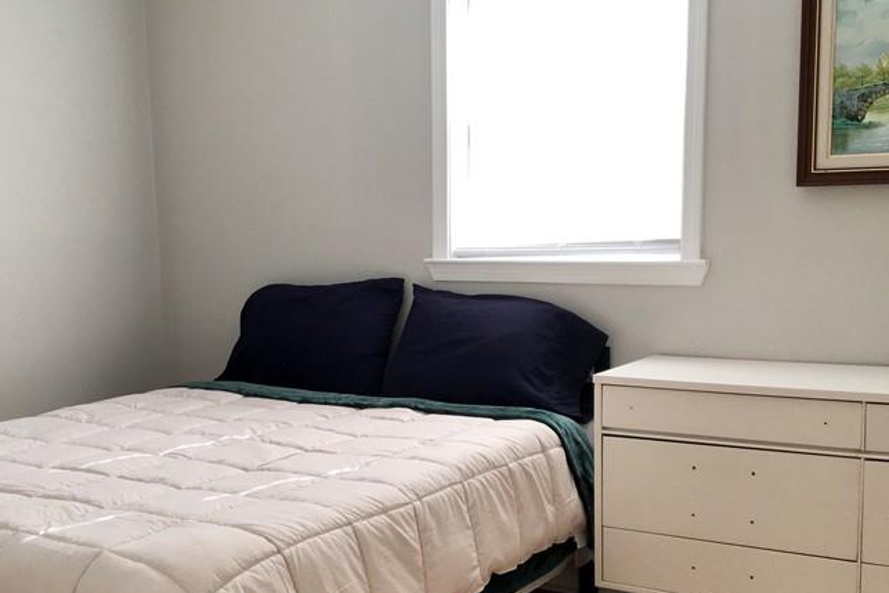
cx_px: 358
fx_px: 1186
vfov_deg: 27.9
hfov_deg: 40.9
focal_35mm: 48
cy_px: 391
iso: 40
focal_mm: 4.15
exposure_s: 1/60
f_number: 2.2
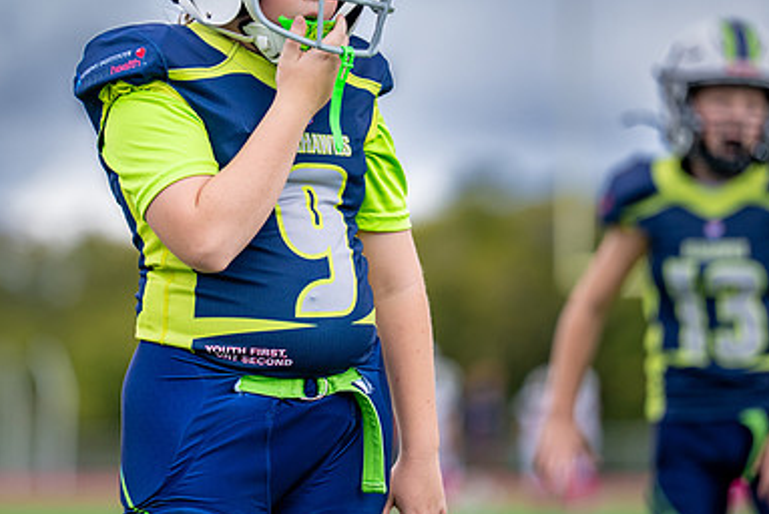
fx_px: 7610
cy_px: 147
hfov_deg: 5.8
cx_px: 293
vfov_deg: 3.9
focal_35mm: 356
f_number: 2.8
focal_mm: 188
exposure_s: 1/2000
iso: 320
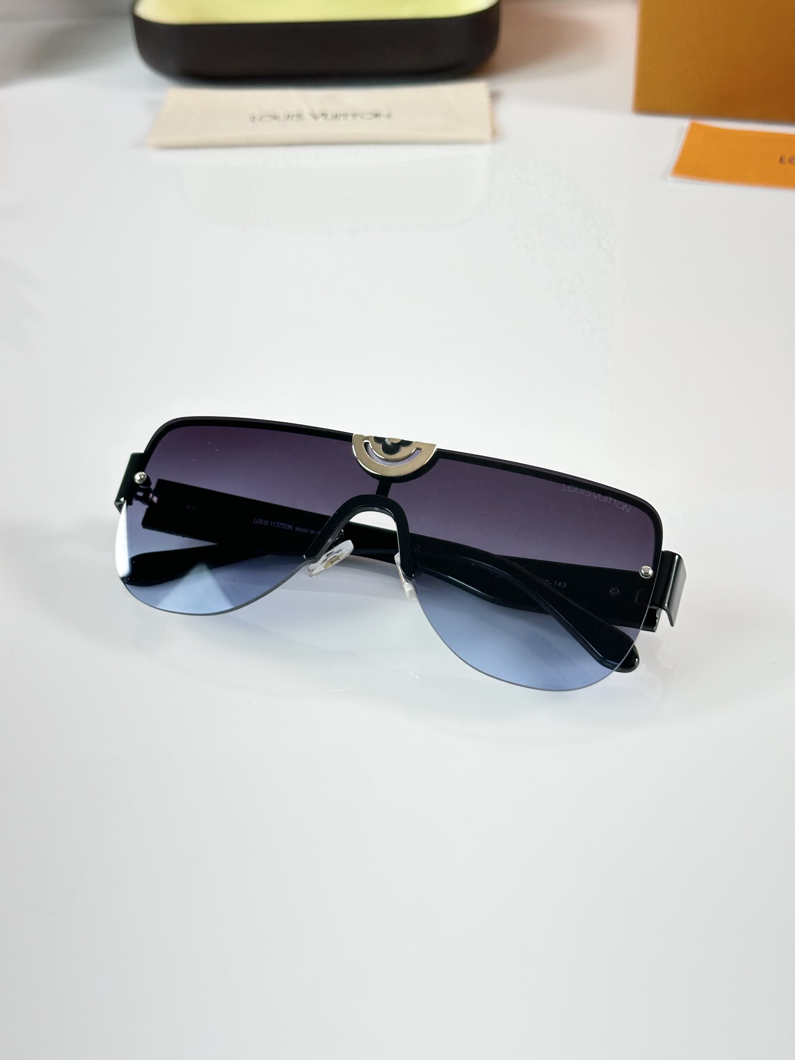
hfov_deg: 30.3
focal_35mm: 48
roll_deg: +2.8
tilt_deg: -37.3
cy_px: 530
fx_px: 1470
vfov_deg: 39.7
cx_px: 398
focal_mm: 6.86
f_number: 1.78
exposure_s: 1/100
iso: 80
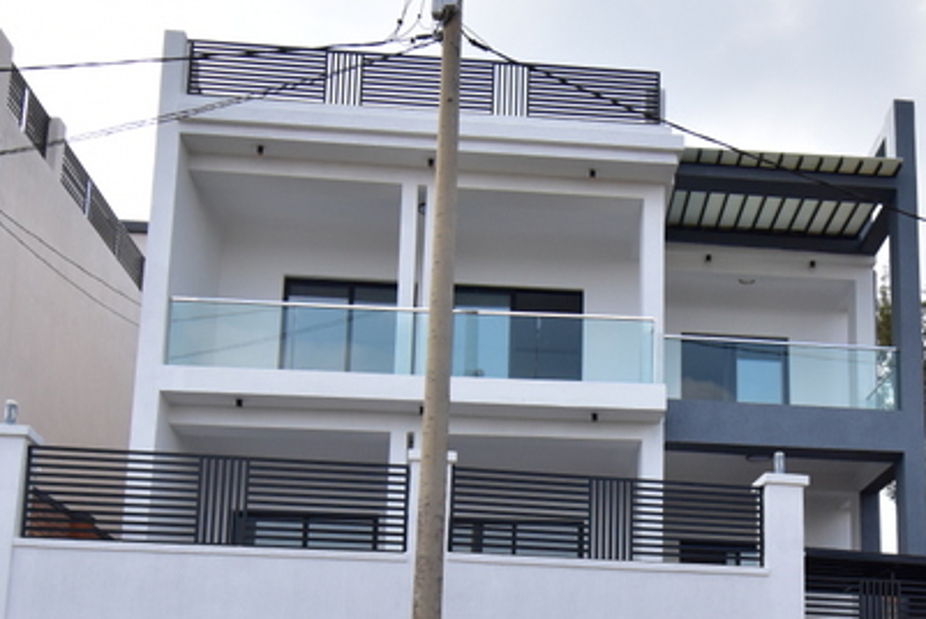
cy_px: 587
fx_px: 1158
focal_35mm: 45
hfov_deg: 42.8
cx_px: 644
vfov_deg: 28.5
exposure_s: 1/500
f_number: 8
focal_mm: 14
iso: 400
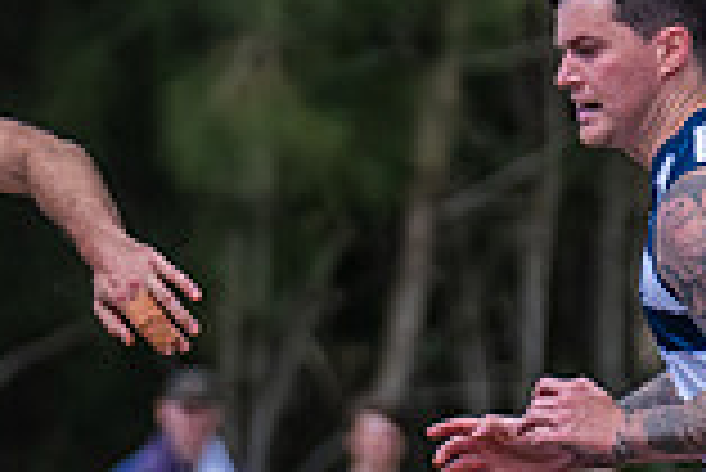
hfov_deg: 1.2
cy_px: 1031
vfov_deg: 0.8
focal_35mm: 1782
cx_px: -886
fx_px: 34979
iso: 800
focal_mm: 310
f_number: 5.6
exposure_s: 1/1600
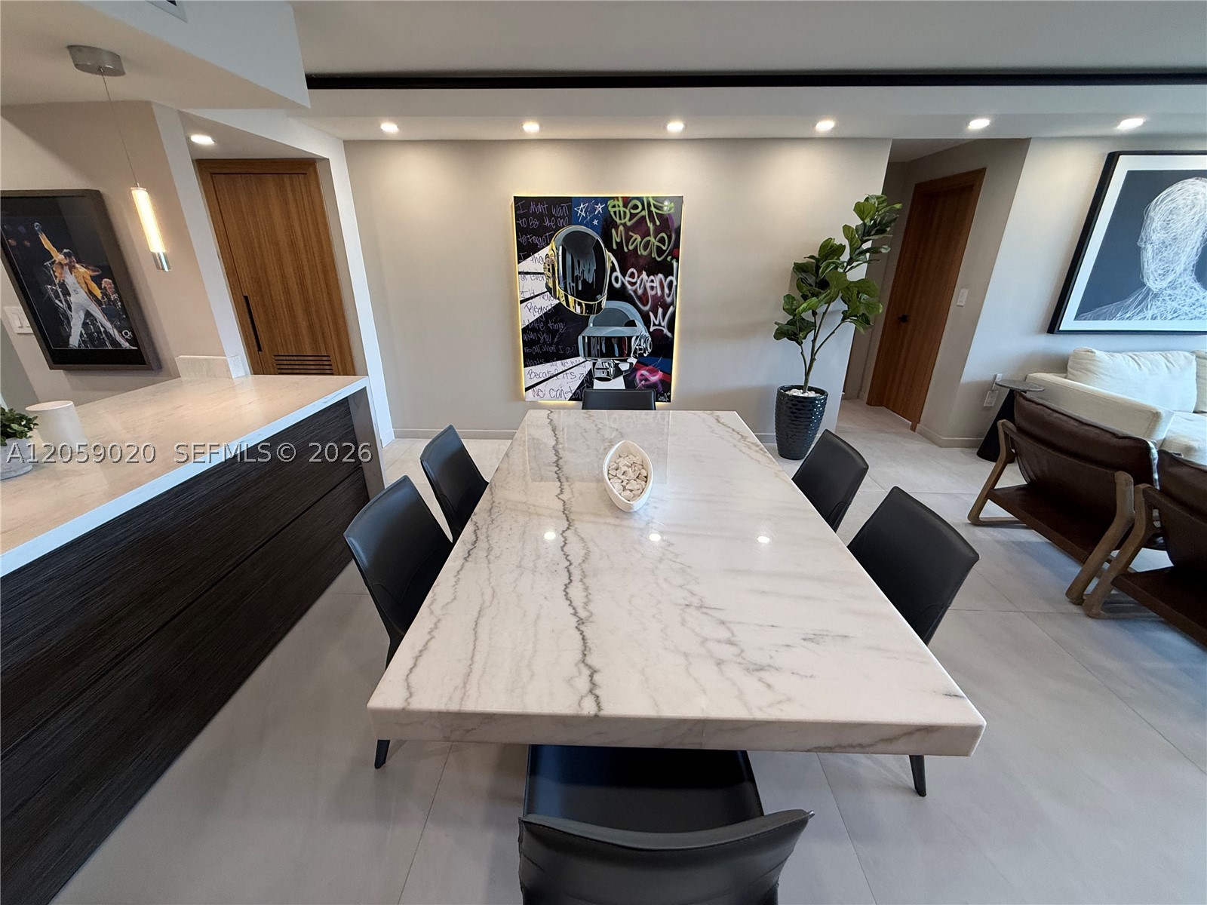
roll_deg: -0.1
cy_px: 452
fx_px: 488
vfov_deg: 85.7
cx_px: 604
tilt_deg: -21.6
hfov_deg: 102.1
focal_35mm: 14
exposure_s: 1/120
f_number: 2.2
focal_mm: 2.22
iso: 250
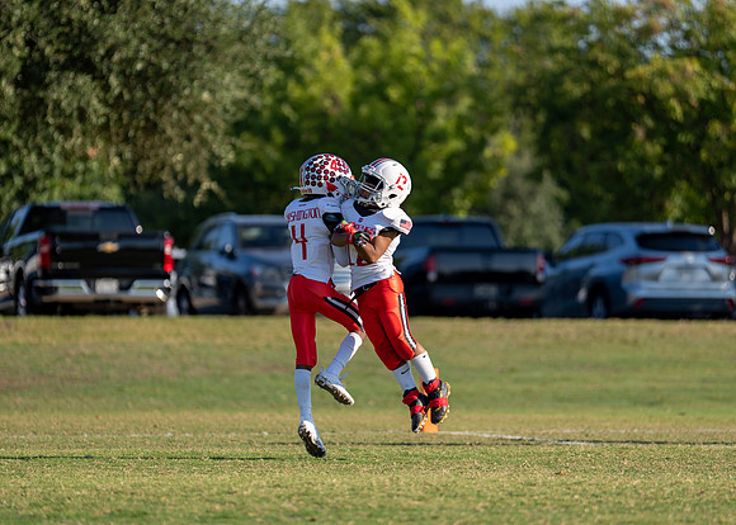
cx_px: 368
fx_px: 4380
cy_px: 262
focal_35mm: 210
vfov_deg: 6.9
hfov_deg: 9.6
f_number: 2.8
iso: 100
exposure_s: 1/2000
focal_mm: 200
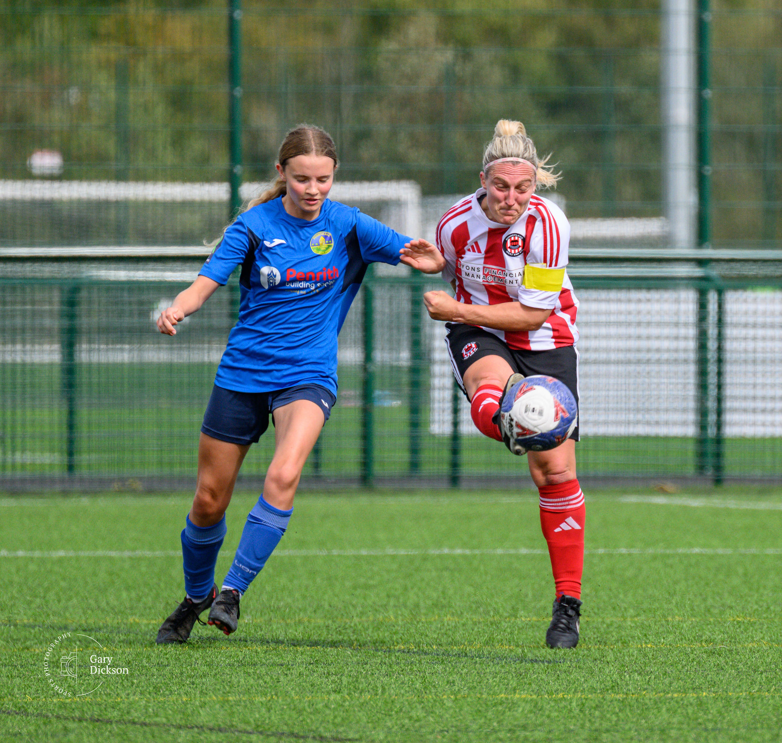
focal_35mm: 806
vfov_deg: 2.1
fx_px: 20092
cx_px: 659
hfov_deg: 2.2
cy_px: 254
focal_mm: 400
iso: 640
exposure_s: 1/1600
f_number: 5.6
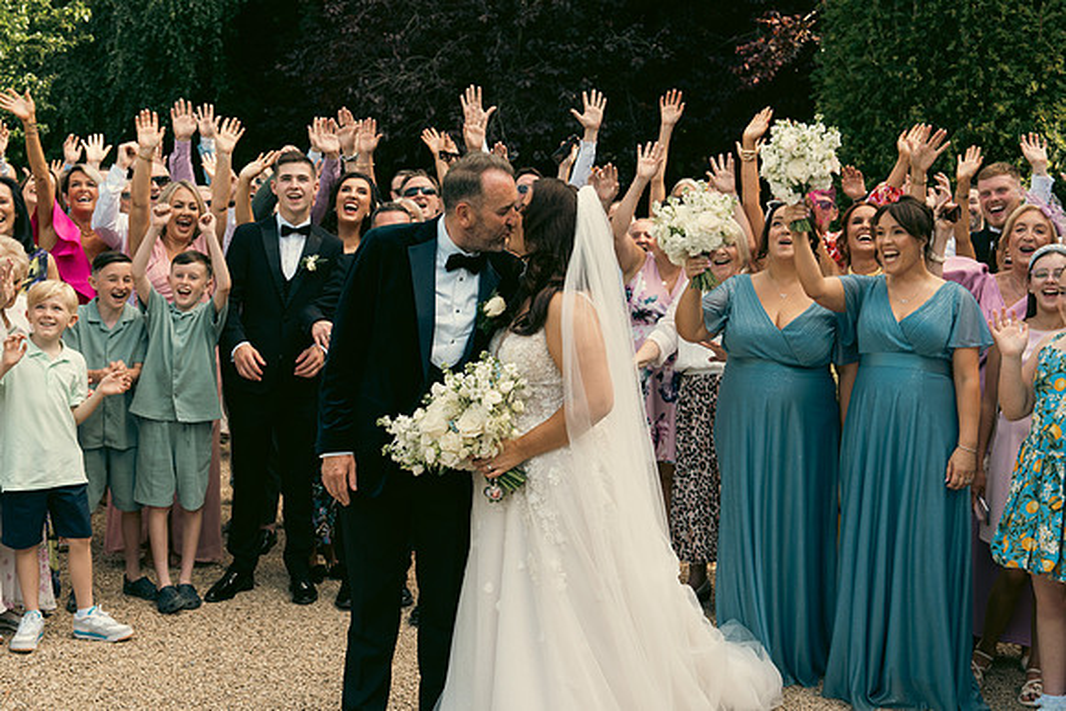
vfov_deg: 28.1
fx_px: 1422
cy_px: 356
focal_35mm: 48
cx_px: 533
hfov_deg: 41.1
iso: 200
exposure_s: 1/250
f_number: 5
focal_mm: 48
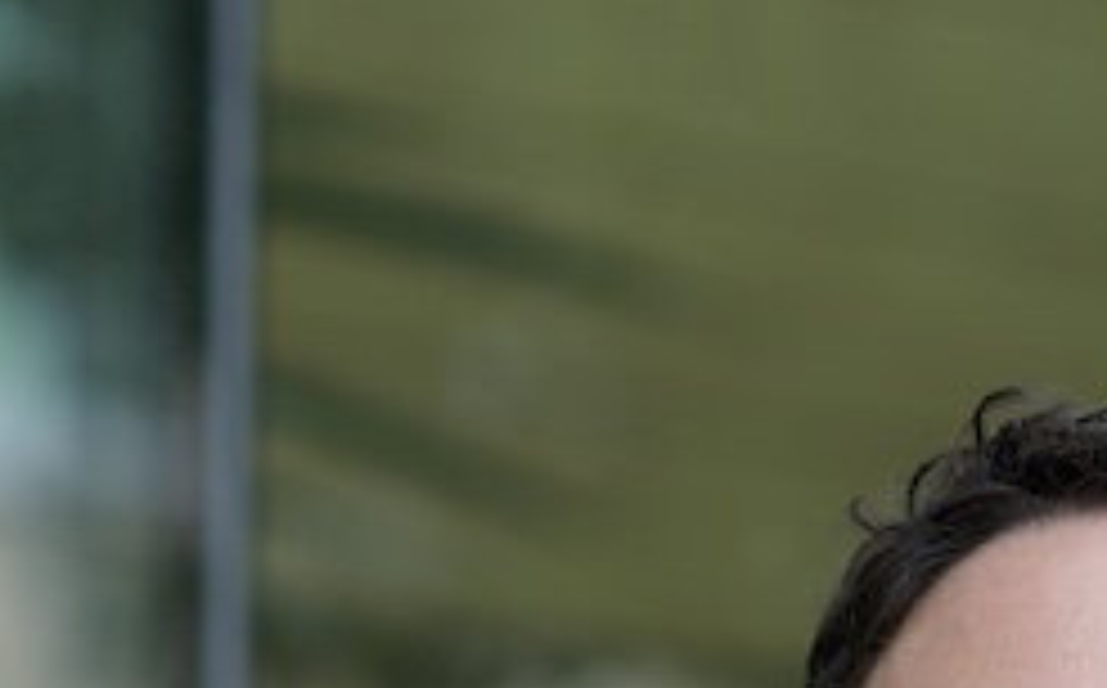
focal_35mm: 317
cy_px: 1286
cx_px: 1148
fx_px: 9551
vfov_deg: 4.1
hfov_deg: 6.6
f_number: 3.5
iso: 100
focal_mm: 85
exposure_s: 1/200
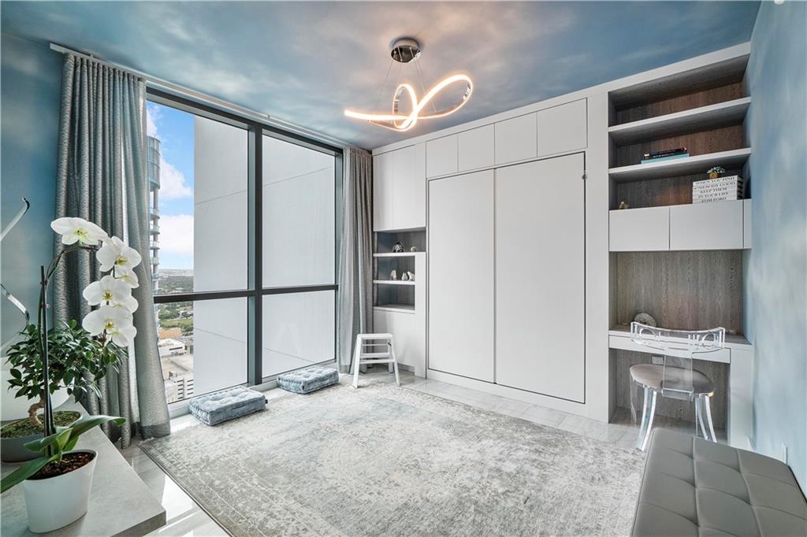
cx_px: 404
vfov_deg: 77.3
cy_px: 268
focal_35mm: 15
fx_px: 336
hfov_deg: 100.4
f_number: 11
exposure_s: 1/20
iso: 160
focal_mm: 10
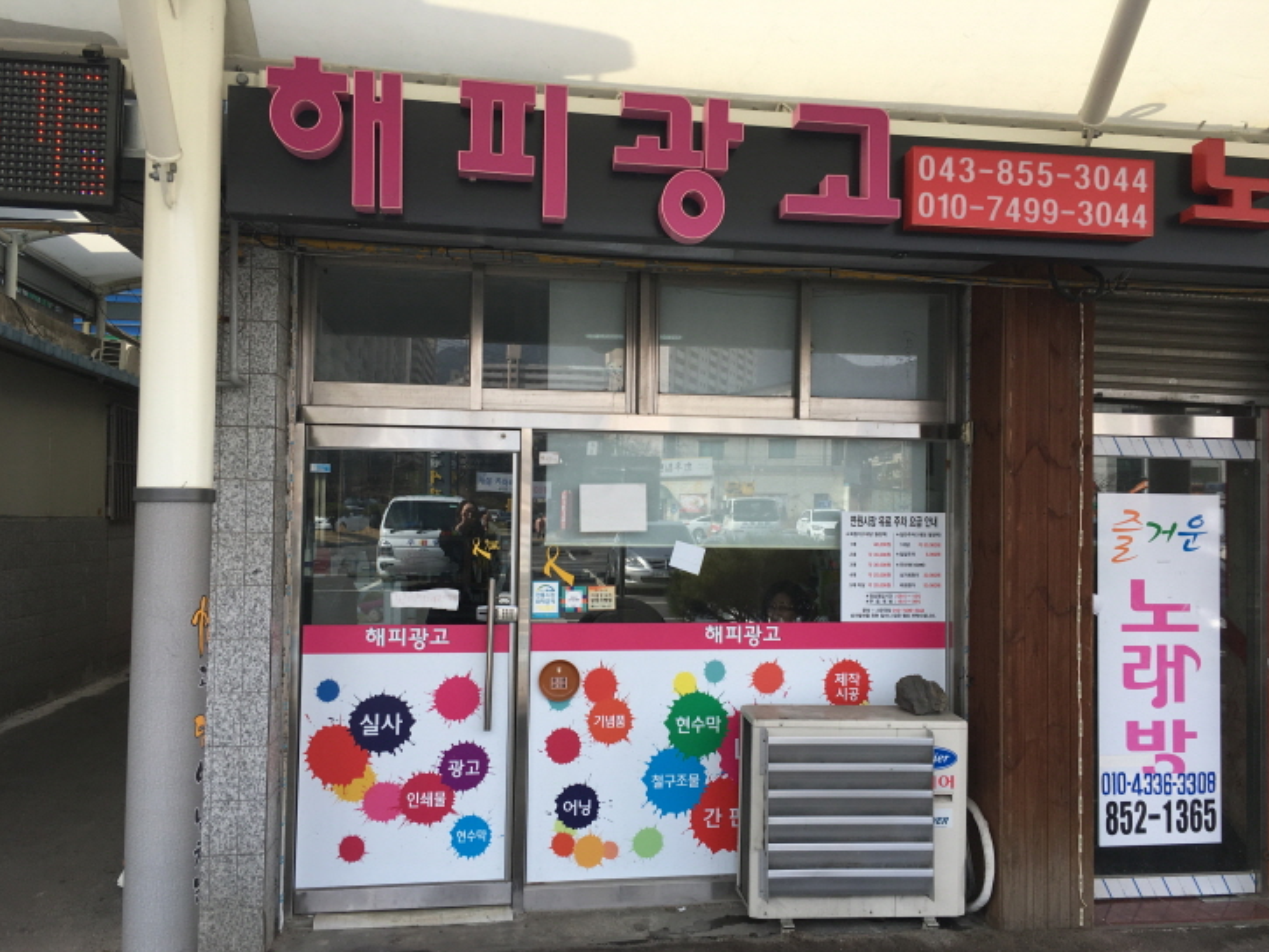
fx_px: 1100
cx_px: 649
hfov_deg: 59.9
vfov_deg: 46.8
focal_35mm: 30
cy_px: 490
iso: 25
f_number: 2.2
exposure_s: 1/322
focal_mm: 4.15
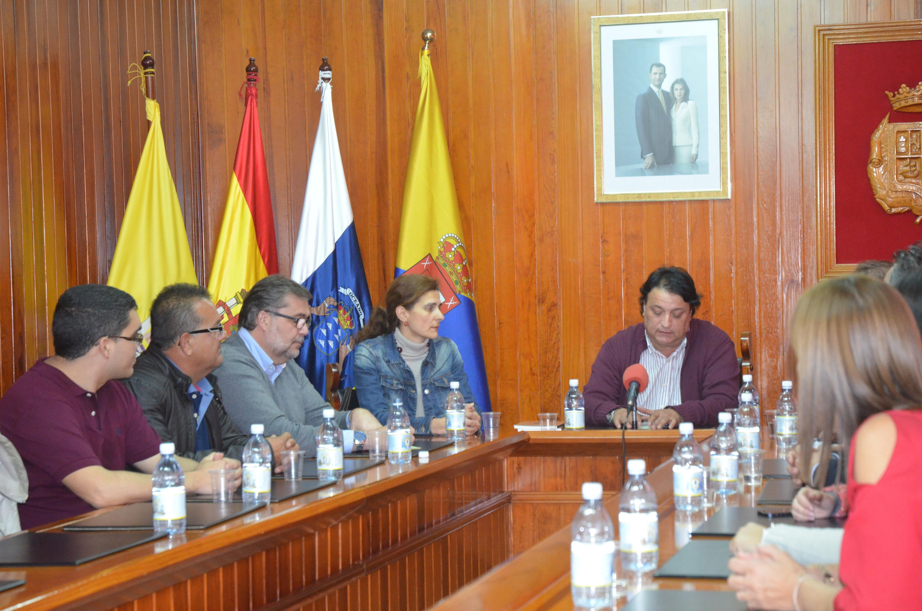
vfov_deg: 17.4
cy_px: 306
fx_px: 1994
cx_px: 461
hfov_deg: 26.0
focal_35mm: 78
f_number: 4.5
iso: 2500
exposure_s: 1/60
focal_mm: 52
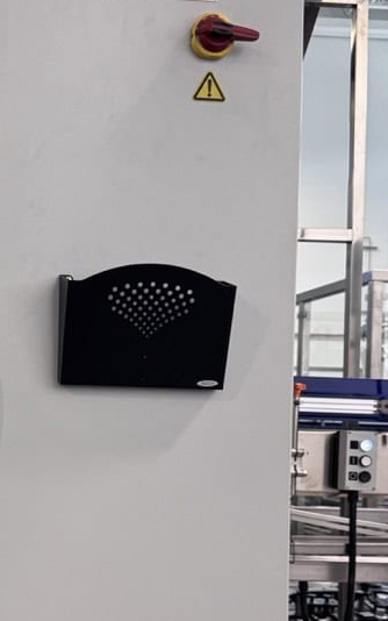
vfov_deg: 33.1
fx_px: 1031
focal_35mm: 61
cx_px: -48
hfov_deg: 20.3
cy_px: 420
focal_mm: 6.8
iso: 200
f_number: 1.8
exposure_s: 1/120
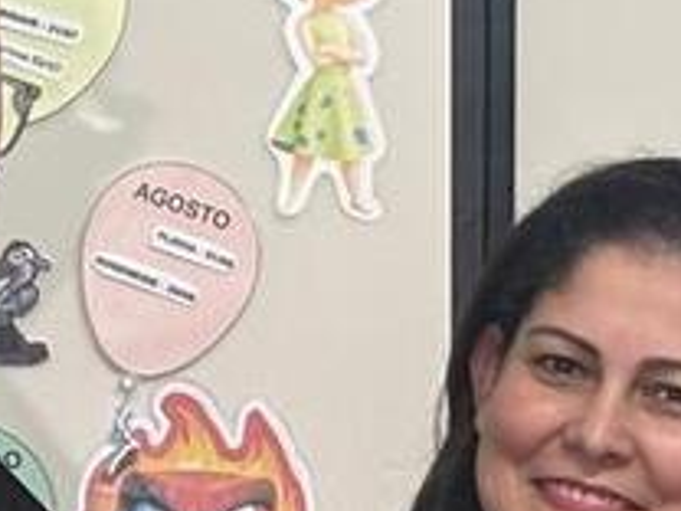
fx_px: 5902
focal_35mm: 300
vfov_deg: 4.9
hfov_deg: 6.6
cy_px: 1032
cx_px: 504
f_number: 1.6
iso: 160
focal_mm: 5.96
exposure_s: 1/40
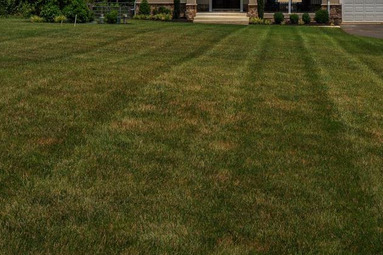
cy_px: -29
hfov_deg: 28.9
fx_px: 734
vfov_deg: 18.9
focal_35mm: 69
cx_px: 272
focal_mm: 20
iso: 400
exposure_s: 1/1600
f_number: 8
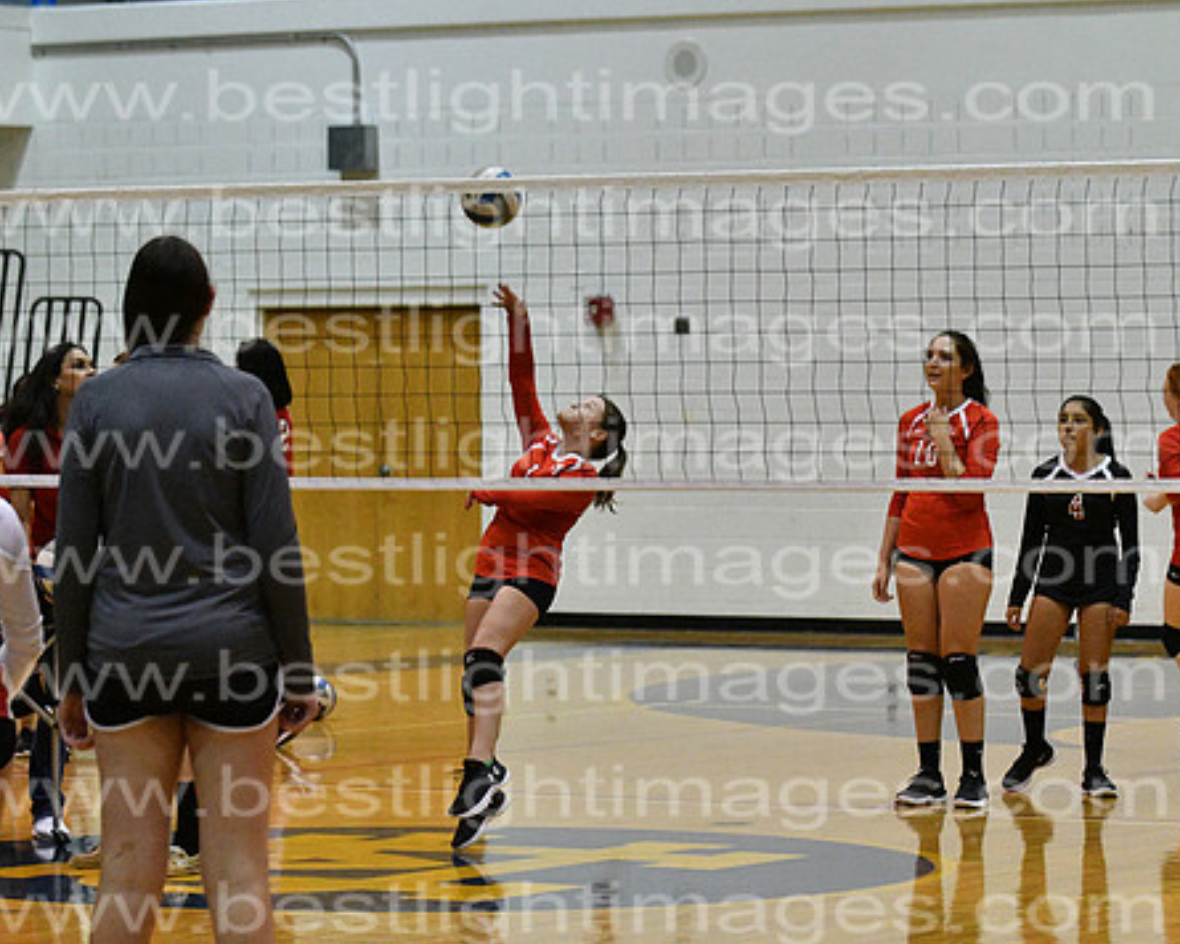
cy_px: 508
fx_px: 8975
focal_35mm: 257
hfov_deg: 7.5
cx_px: 565
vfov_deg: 6.0
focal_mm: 140
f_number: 4
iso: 8000
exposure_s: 1/640
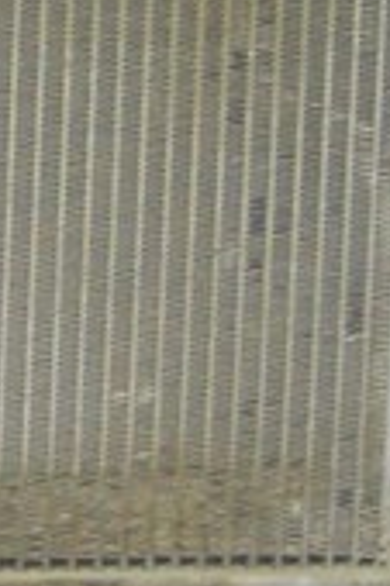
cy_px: -14
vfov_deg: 12.6
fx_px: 2621
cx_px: -525
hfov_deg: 7.9
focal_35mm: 161
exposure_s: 1/30
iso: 320
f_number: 3.1
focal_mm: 6.72
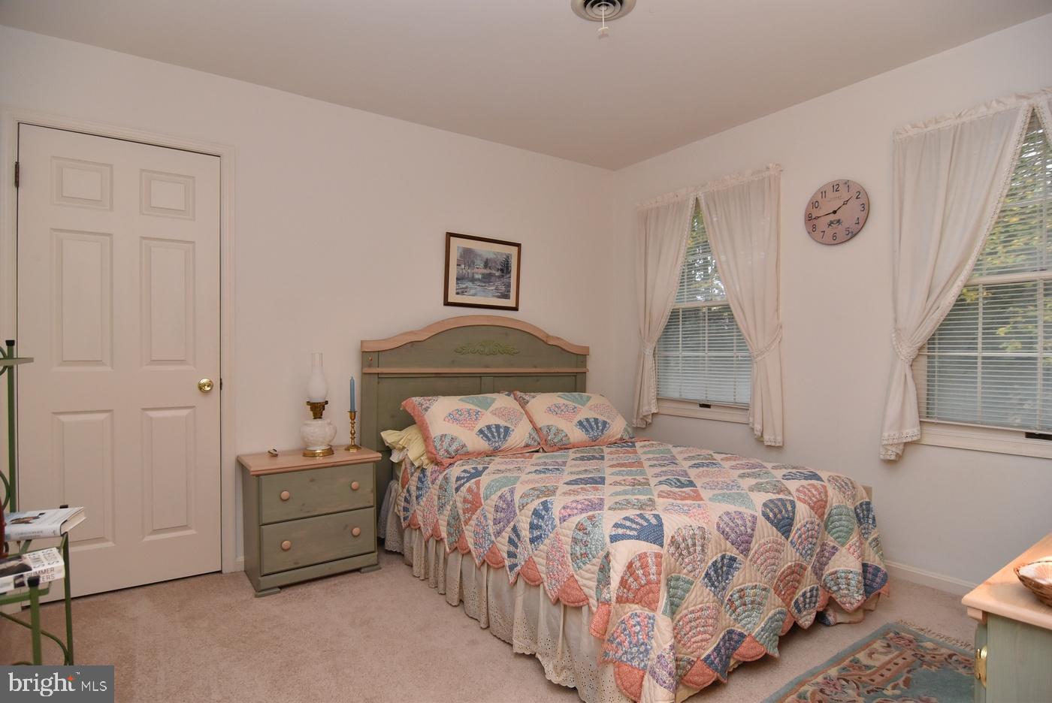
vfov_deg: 67.5
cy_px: 352
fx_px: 526
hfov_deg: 90.0
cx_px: 526
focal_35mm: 18
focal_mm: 12
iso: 800
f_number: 5
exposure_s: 1/80
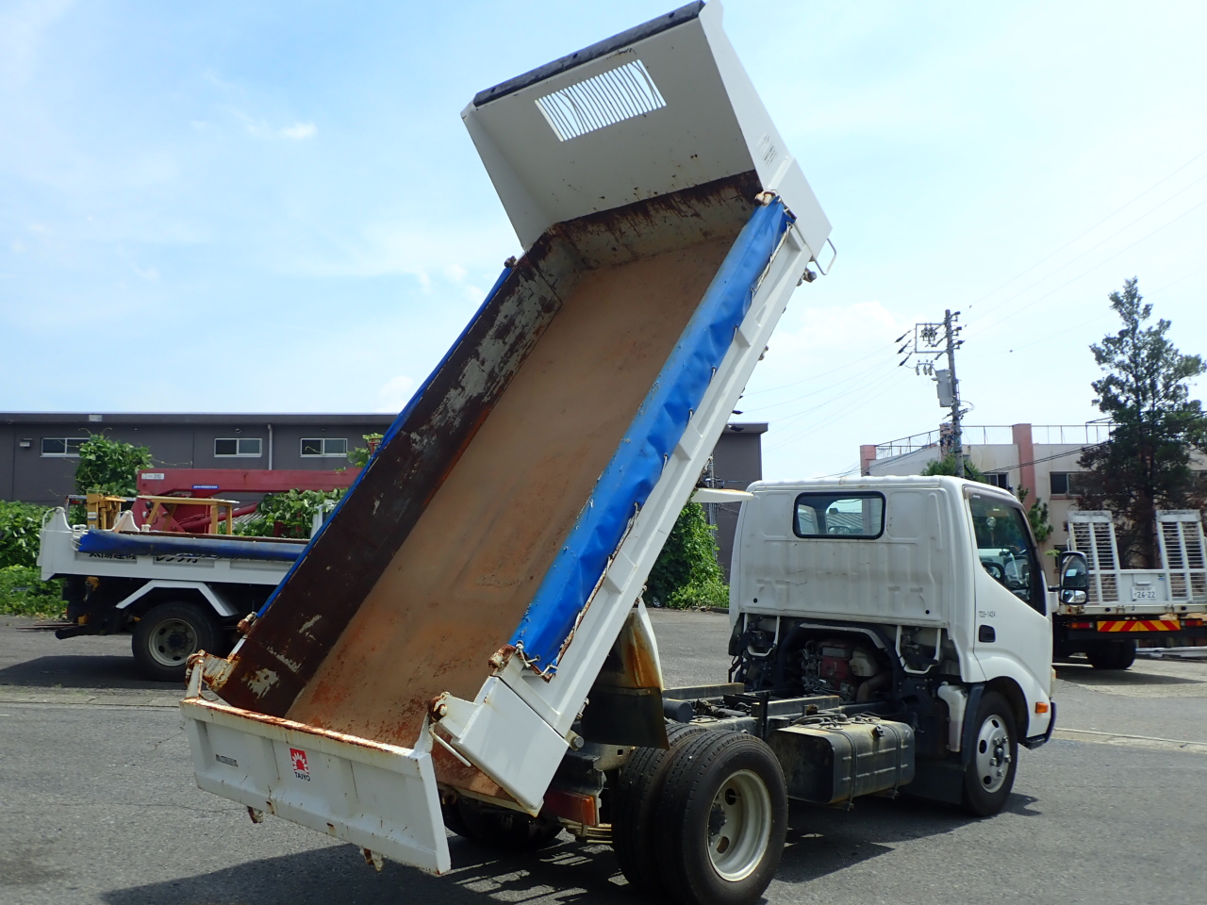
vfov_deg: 46.8
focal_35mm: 30
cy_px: 452
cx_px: 604
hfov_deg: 60.0
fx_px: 1046
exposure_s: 1/1000
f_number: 3.2
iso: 100
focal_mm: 5.5
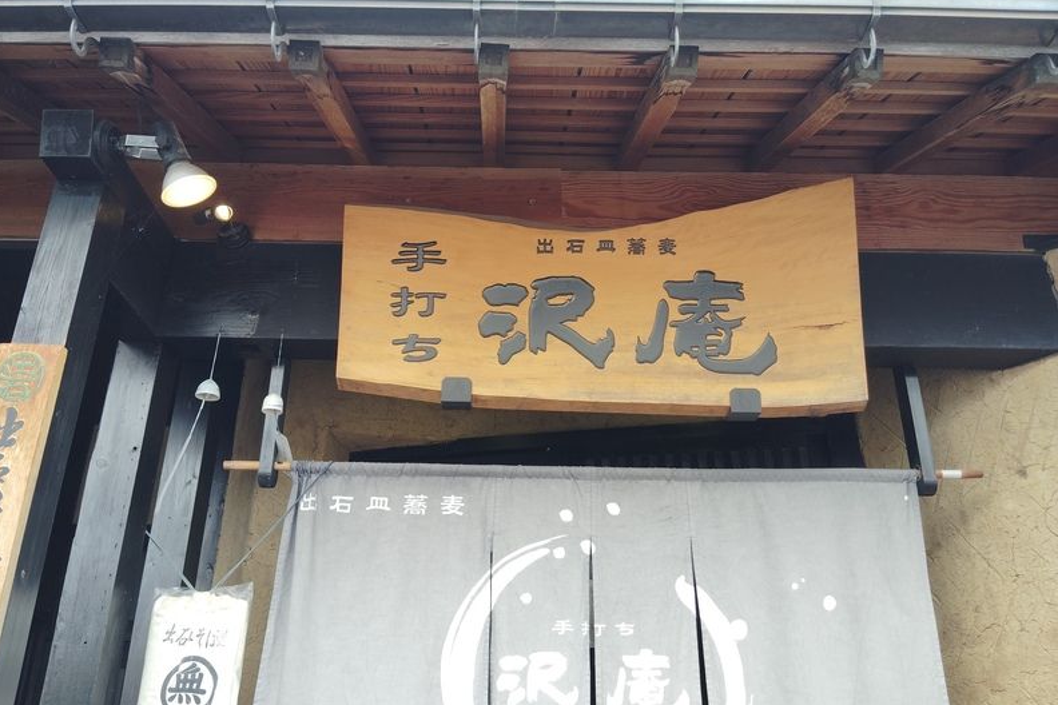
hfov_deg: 61.9
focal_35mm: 30
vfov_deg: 43.6
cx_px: 515
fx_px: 882
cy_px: 348
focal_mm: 4.22
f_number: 1.8
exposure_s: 1/100
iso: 71
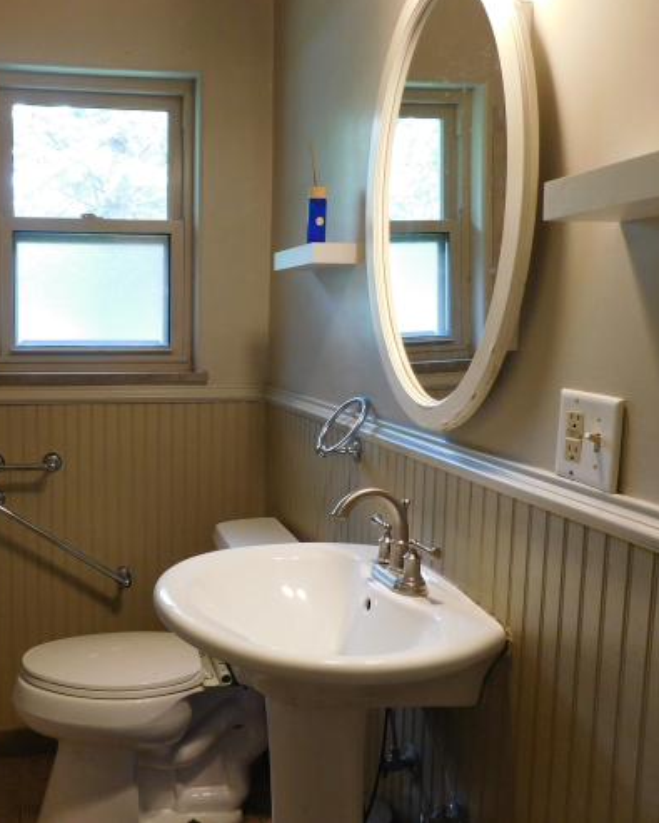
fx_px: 804
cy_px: 407
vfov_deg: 54.2
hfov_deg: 43.1
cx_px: 161
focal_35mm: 33
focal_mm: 4.5
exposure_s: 1/30
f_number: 3.1
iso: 220
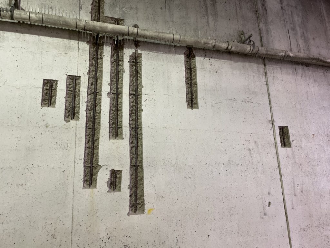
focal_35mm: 26
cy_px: 124
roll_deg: +2.1
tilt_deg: +12.7
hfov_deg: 67.3
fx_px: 248
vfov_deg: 53.1
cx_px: 165
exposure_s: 1/60
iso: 250
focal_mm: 4.2
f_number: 1.6
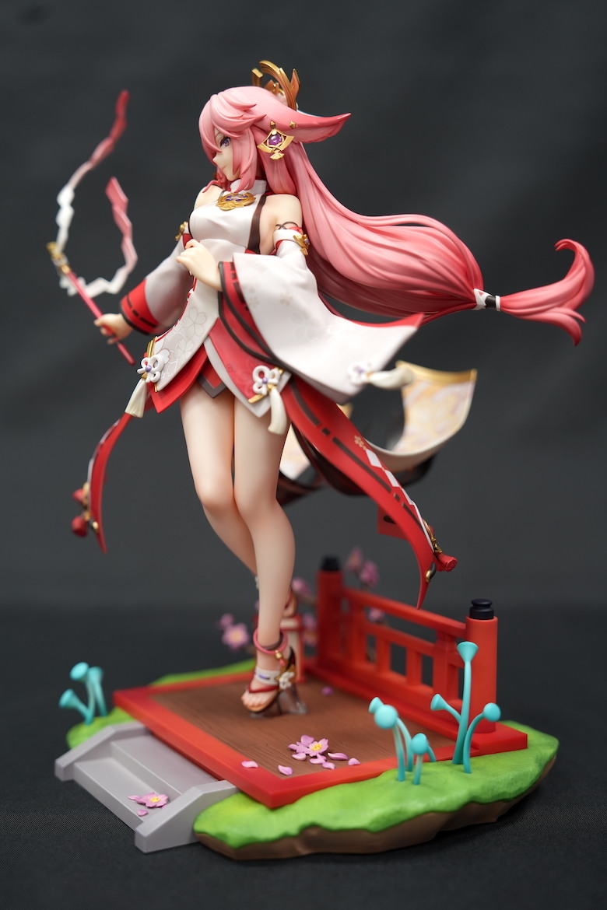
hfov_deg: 27.0
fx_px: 1264
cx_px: 304
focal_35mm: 50
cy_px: 455
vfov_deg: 39.6
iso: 200
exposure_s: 1/50
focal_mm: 50
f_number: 2.8
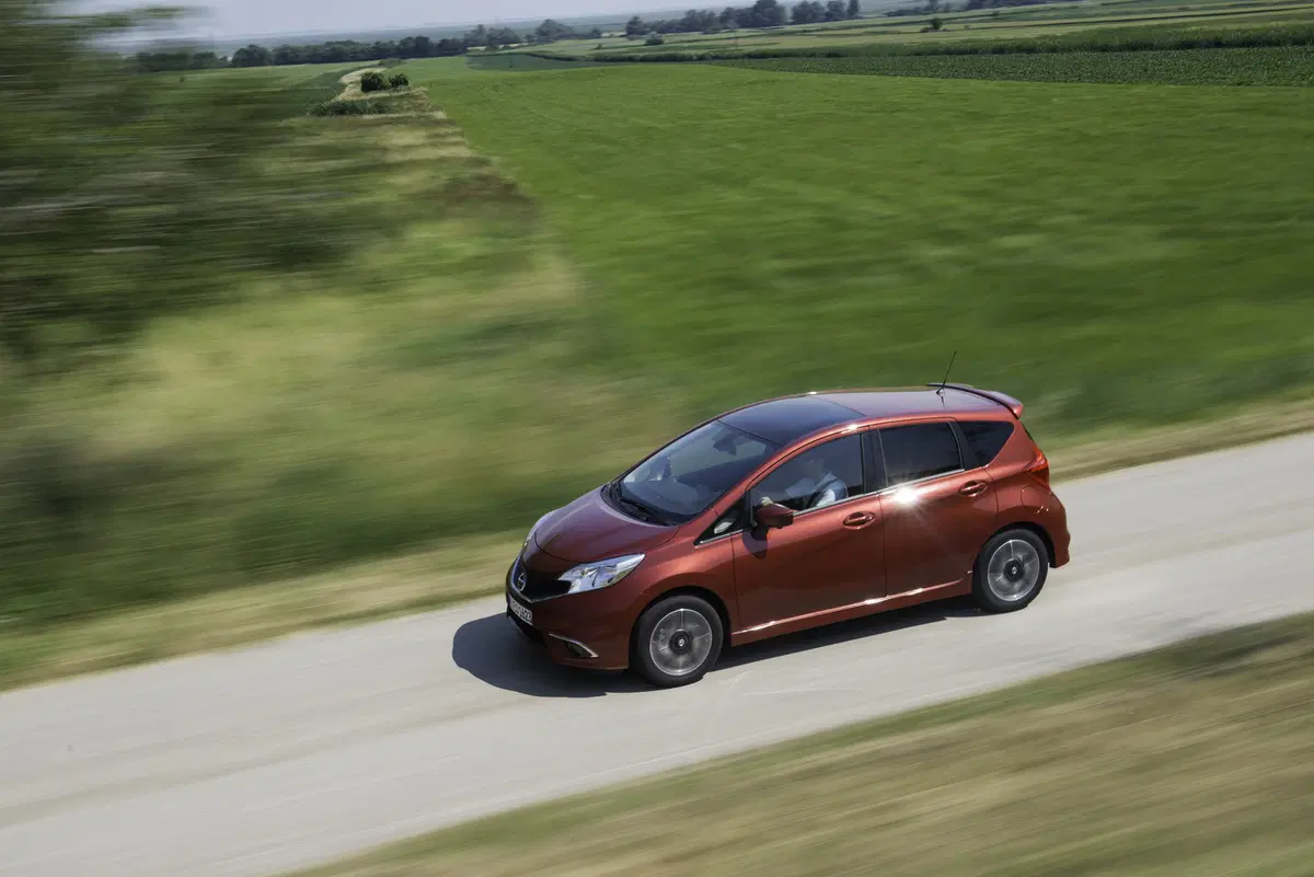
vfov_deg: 31.9
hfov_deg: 46.4
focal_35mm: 42
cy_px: 438
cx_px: 657
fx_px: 1533
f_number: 13
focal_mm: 42
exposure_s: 1/30
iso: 100
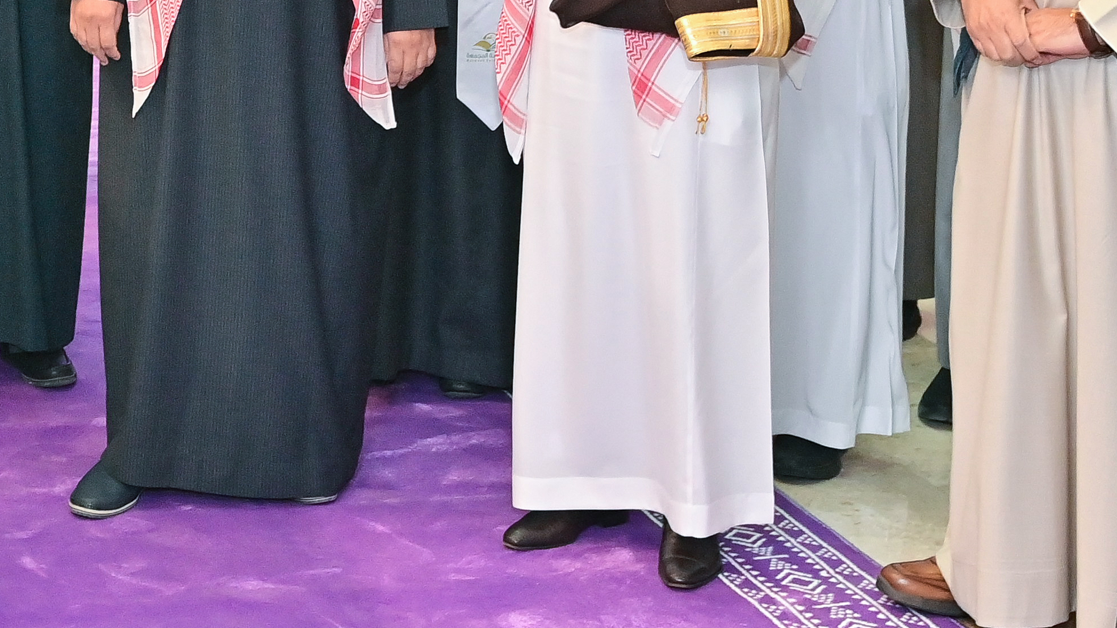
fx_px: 2547
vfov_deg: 13.5
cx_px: 15
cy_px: -207
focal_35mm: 86
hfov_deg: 23.7
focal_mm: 29
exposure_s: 1/125
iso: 3200
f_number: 5.6
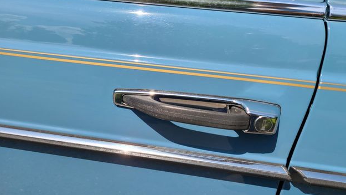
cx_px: 174
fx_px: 266
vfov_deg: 40.2
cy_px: 94
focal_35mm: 29
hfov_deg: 66.0
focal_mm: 5.4
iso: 40
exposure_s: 1/1804
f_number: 1.8
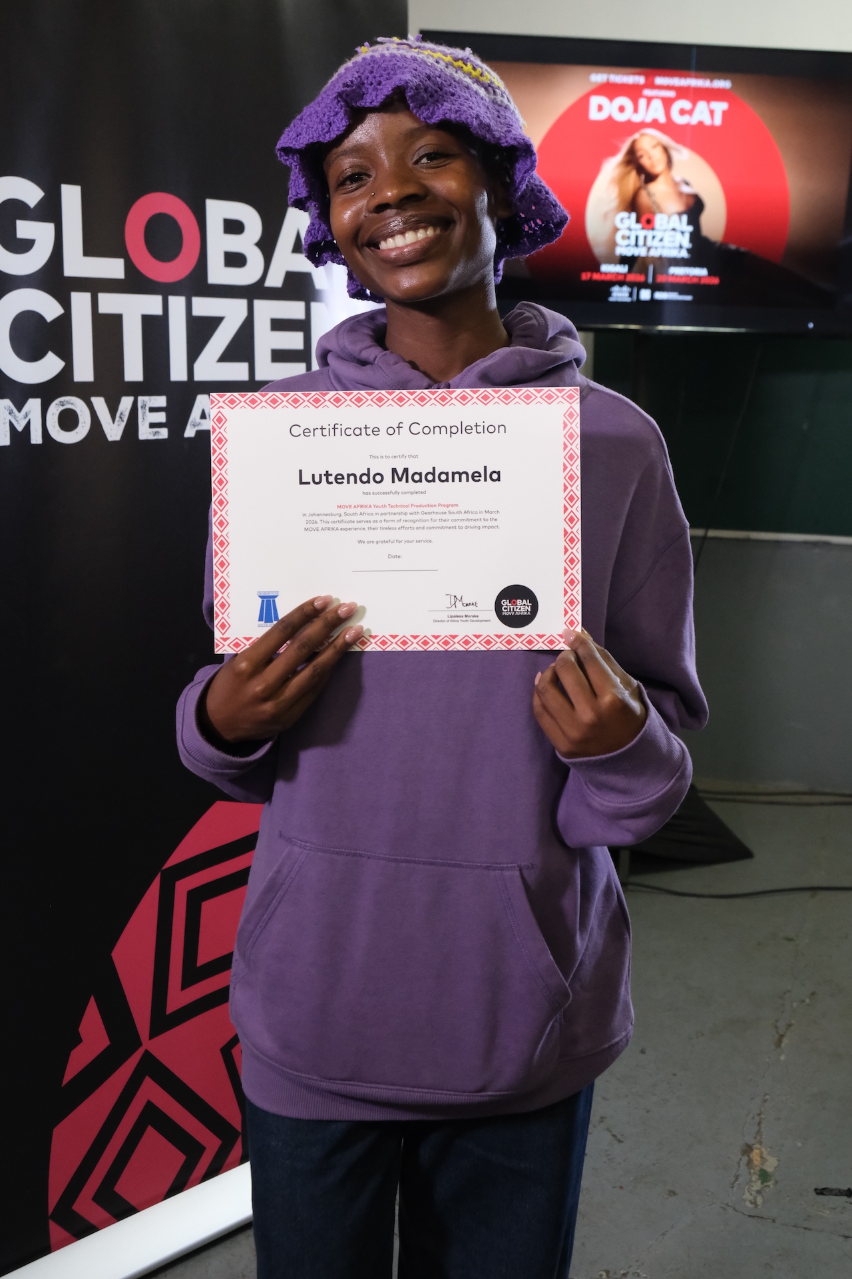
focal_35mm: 36
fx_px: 1278
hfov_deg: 36.9
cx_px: 426
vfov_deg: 53.1
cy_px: 640
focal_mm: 24.3
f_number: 5
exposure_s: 1/250
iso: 5000
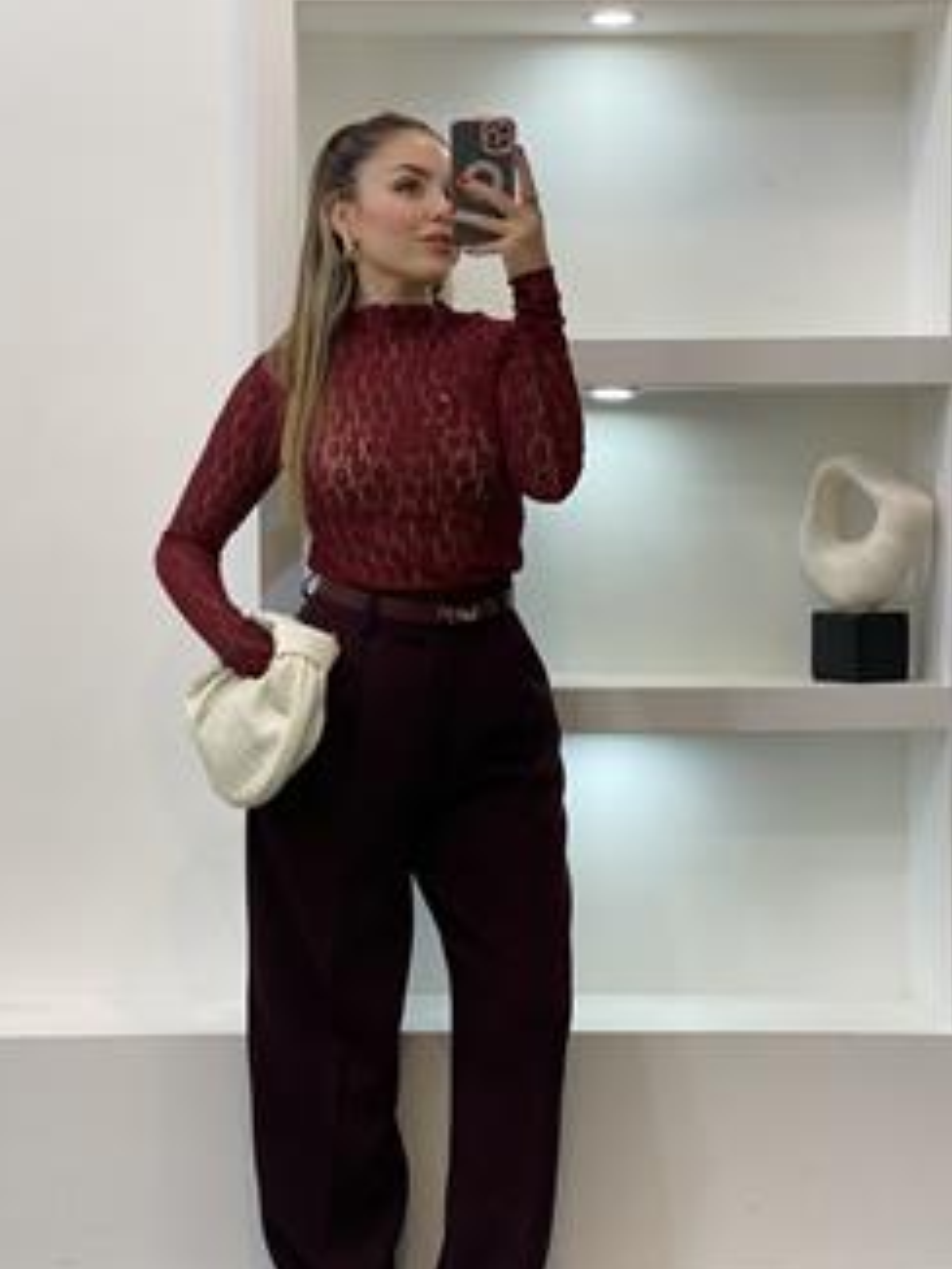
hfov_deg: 22.3
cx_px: 437
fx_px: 2419
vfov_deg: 29.3
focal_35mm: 66
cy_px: 775
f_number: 2
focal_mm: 6
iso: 80
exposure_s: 1/100
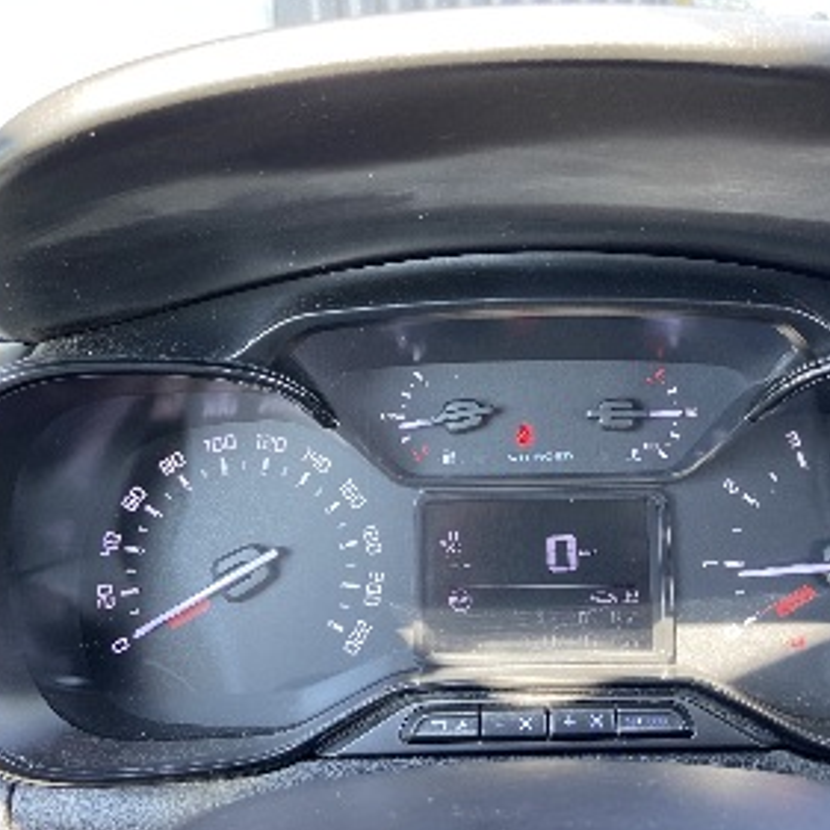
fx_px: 922
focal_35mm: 34
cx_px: 523
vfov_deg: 48.4
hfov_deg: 48.0
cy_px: 419
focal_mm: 4.25
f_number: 1.8
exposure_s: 1/85
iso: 125
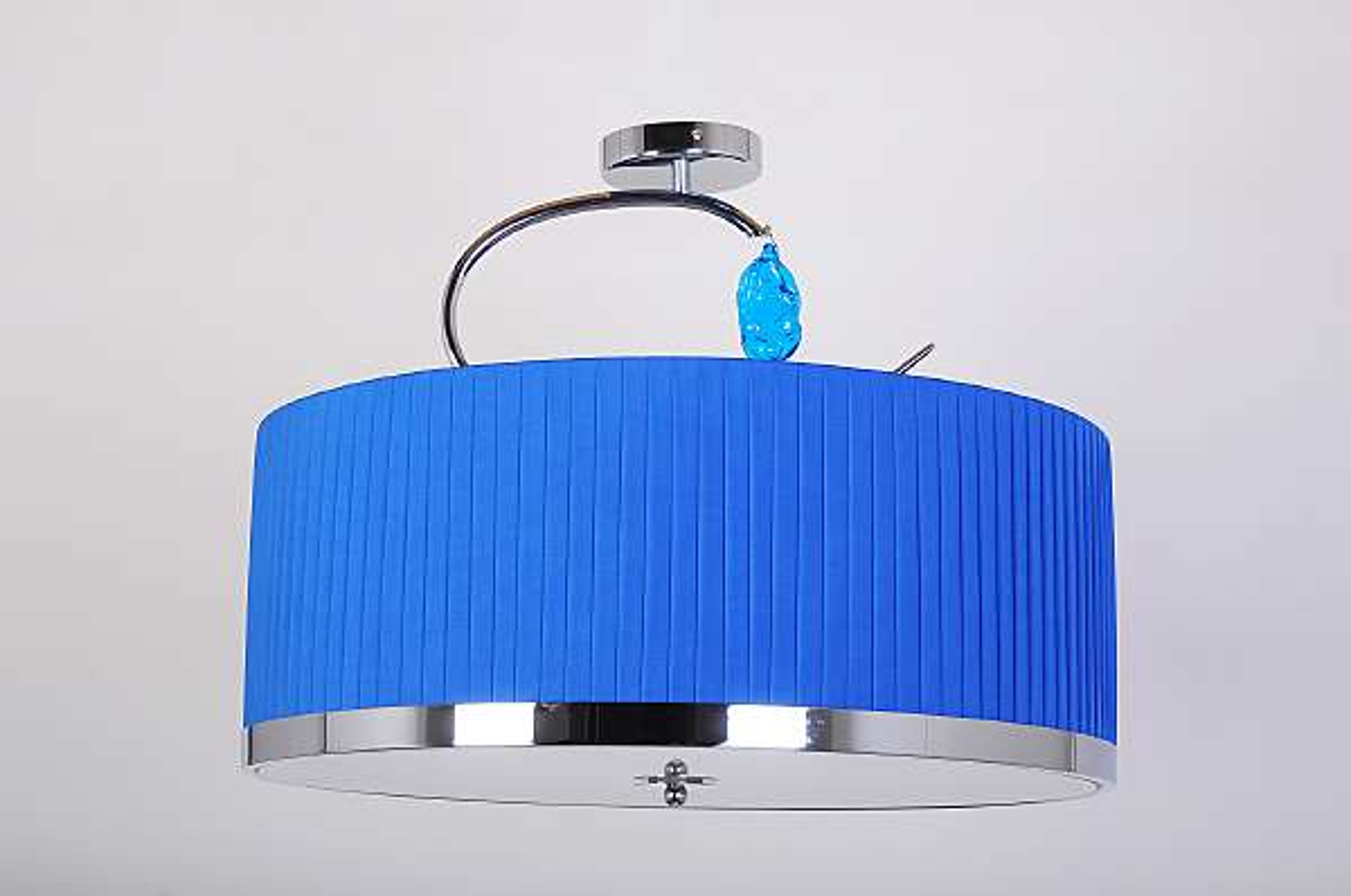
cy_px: 448
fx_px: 2698
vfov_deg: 18.9
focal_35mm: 72
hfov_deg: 28.1
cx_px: 676
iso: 160
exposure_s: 1/160
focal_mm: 48
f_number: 11
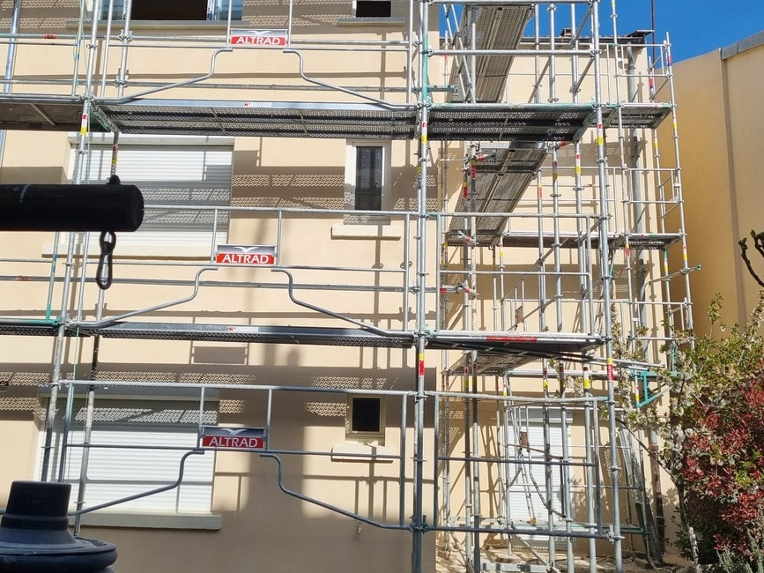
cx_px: 351
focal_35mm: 36
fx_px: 794
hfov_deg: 51.3
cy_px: 221
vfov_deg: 39.4
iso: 50
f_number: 1.8
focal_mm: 5.4
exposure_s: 1/4024
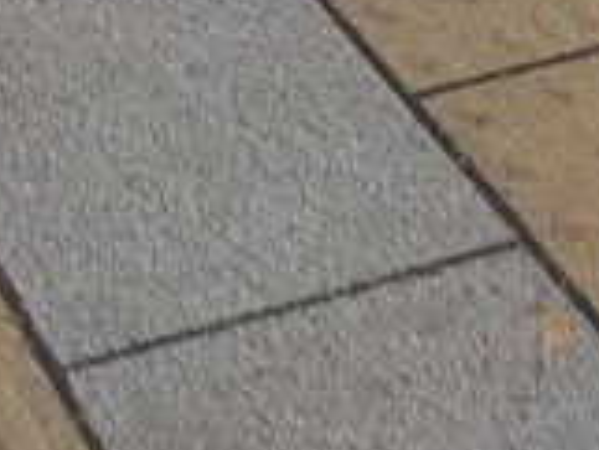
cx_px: -298
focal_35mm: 149
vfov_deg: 9.8
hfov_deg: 12.6
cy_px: -160
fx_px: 2580
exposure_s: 1/200
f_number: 3.3
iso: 125
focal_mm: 4.1
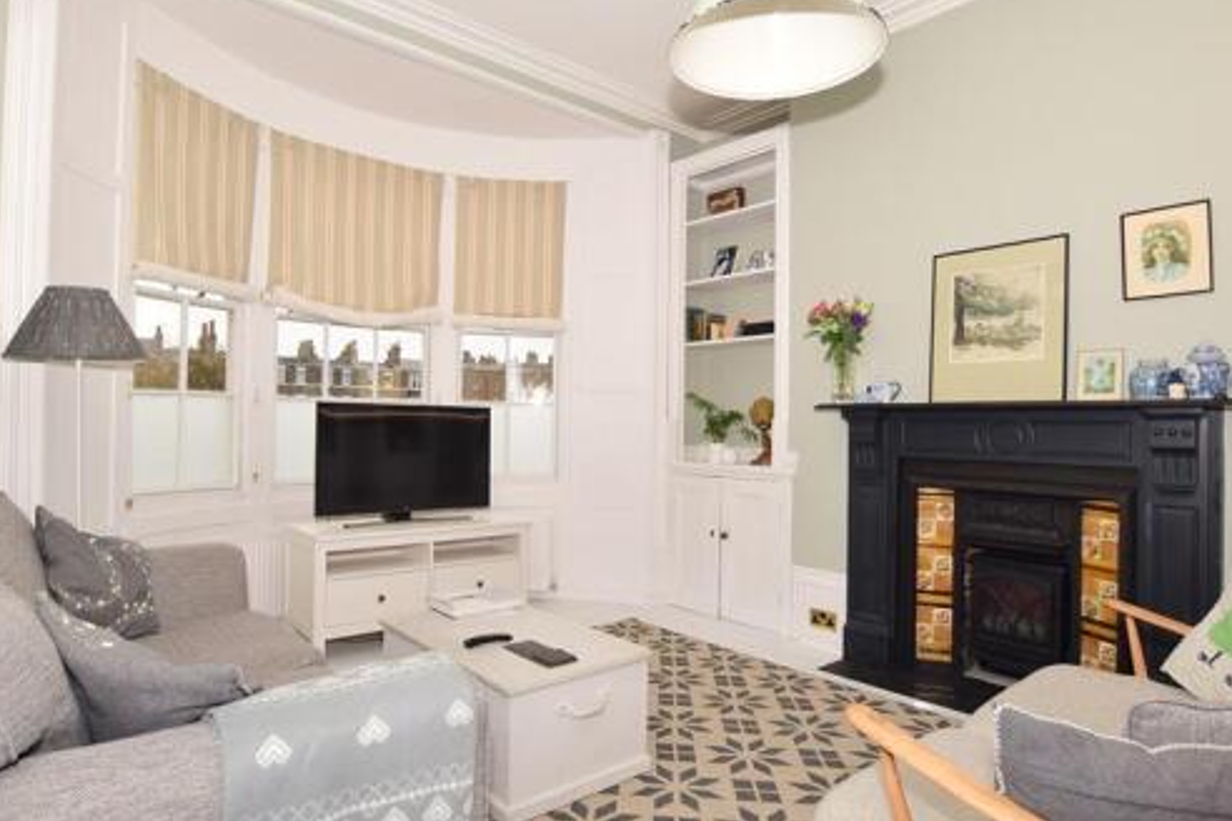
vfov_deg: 61.9
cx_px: 593
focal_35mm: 20
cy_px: 409
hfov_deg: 83.9
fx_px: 684
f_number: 9
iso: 400
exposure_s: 1/200
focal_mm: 10
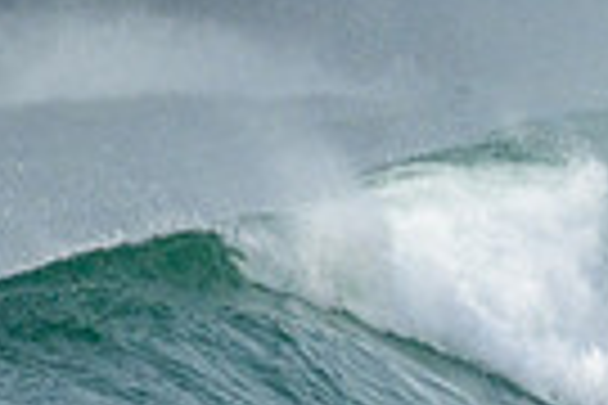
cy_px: 457
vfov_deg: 0.4
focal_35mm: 3446
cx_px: 896
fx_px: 58195
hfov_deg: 0.6
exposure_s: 1/2500
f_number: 11
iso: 800
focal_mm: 800
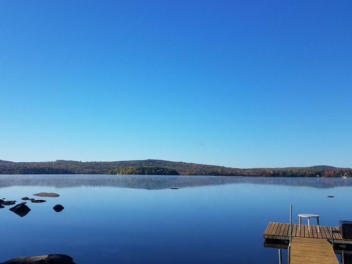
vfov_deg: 40.7
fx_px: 356
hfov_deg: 52.3
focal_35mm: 35
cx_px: 142
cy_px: 135
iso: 40
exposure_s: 1/2464
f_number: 1.7
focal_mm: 4.2
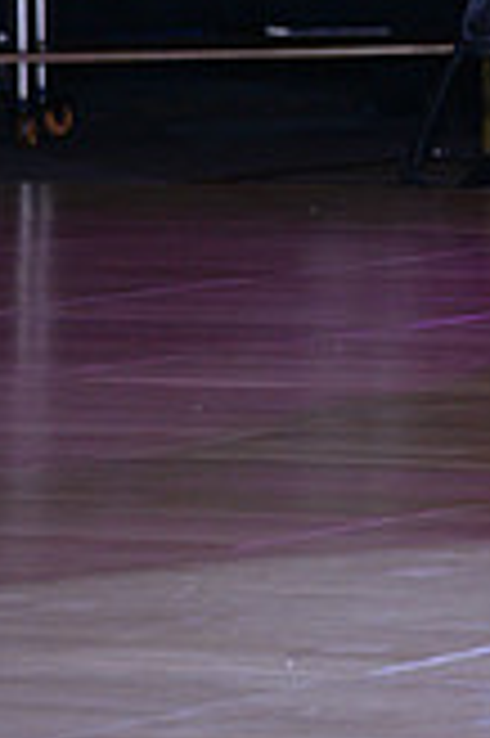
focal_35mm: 425
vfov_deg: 4.8
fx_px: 8695
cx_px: 856
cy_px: -238
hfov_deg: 3.2
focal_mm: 120
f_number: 4.5
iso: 1250
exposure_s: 1/250
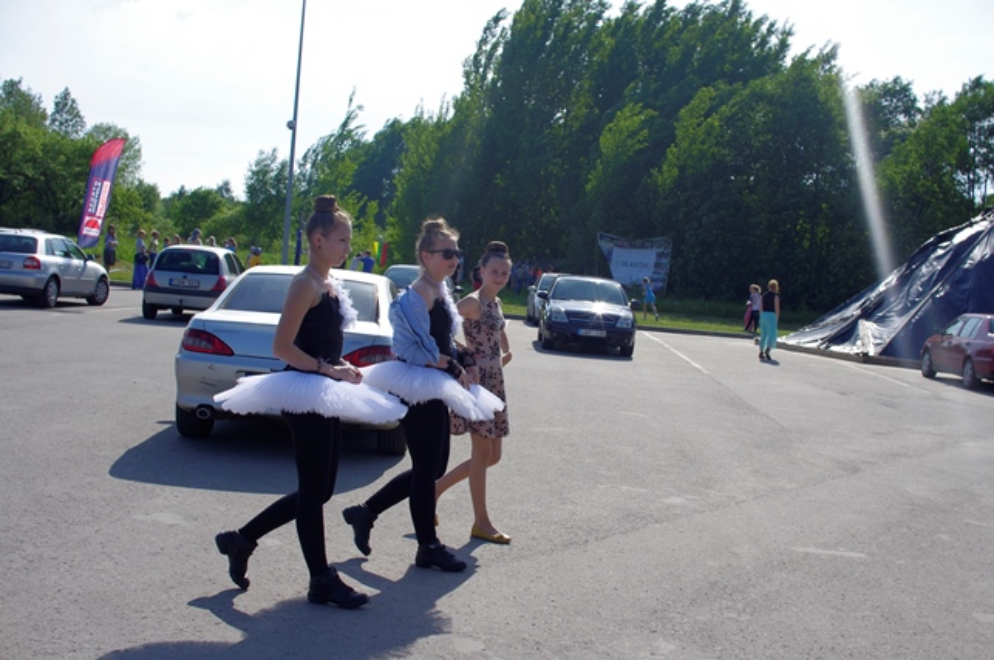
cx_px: 497
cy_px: 330
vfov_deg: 29.8
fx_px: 1241
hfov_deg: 43.7
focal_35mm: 45
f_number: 7.1
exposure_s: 1/800
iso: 200
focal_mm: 30
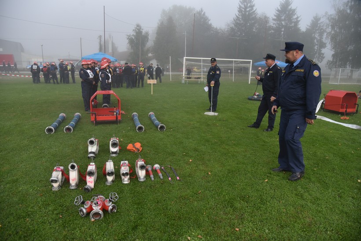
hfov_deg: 73.7
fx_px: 241
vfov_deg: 53.2
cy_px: 120
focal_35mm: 24
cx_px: 180
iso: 1000
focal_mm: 24
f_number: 4.5
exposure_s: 1/4000
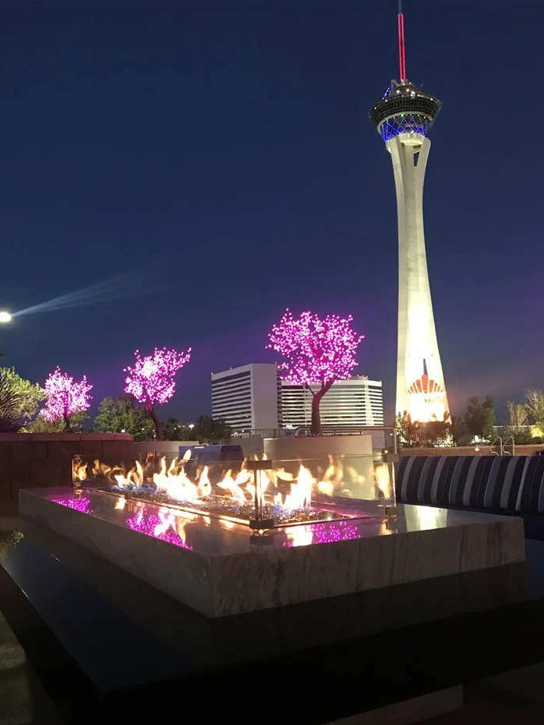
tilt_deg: +5.3
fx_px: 649
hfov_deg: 45.5
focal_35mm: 31
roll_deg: +1.4
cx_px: 274
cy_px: 401
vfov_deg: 58.2
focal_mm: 3.99
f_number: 1.8
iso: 100
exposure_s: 1/7
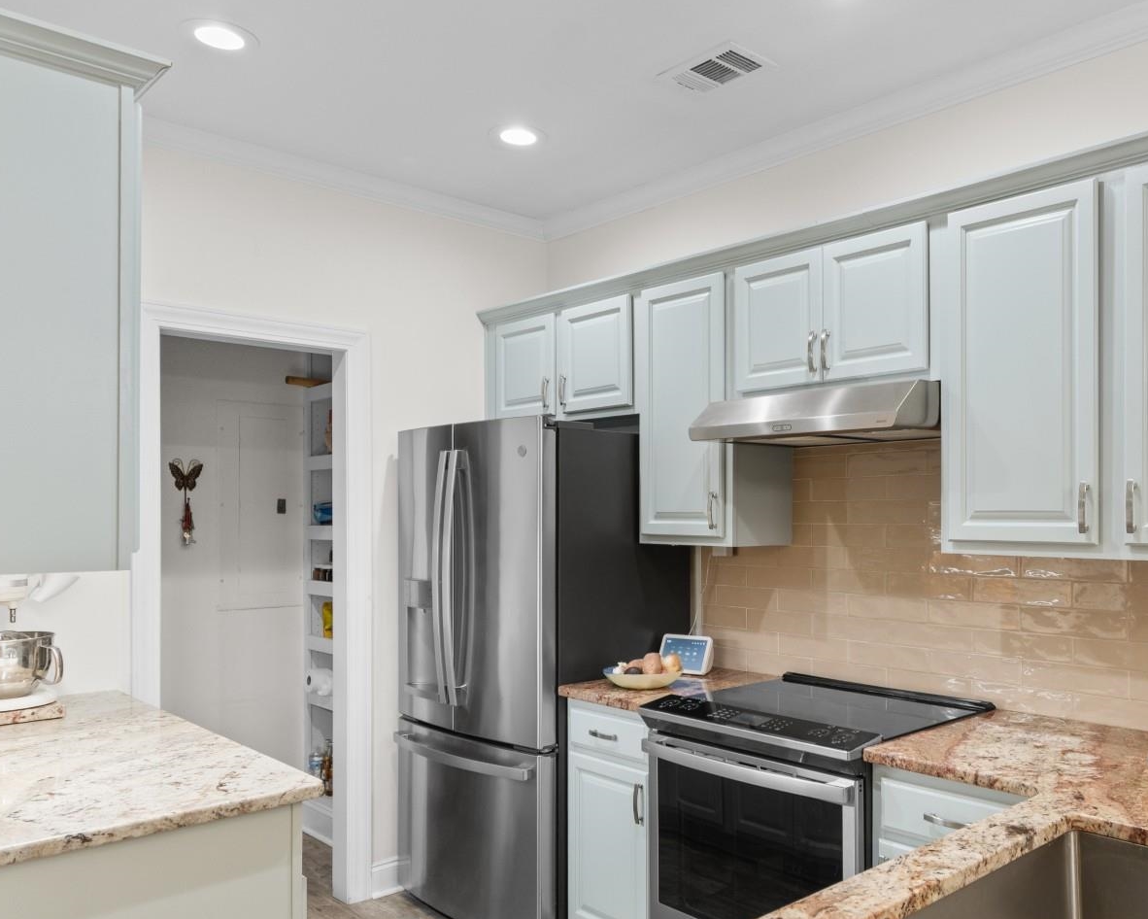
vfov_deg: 53.1
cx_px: 732
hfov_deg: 63.0
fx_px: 918
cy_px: 504
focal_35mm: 27
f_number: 5
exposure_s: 1/2
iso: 100
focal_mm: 14
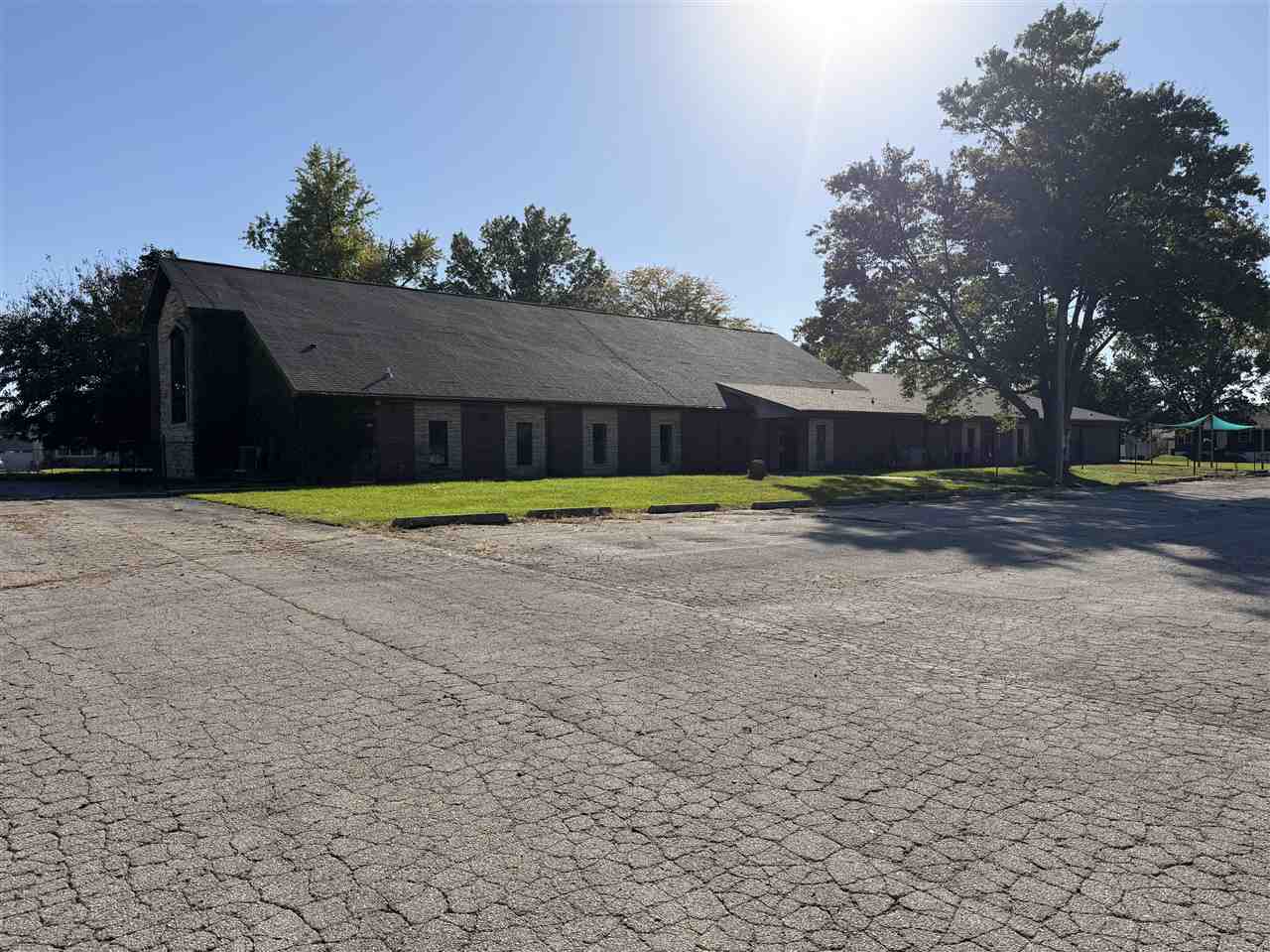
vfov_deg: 56.8
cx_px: 635
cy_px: 476
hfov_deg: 71.6
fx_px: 880
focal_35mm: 24
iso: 80
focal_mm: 6.76
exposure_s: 1/6711
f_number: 1.78
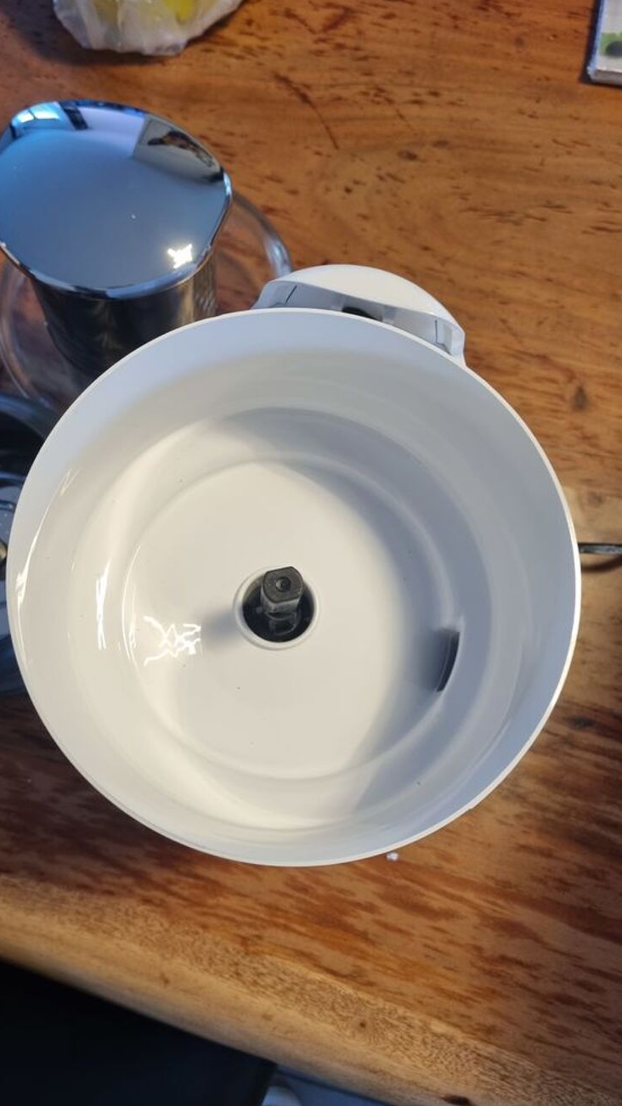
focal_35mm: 29
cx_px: 212
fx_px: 851
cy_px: 546
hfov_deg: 39.7
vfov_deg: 66.1
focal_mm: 5.4
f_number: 1.8
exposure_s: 1/50
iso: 200
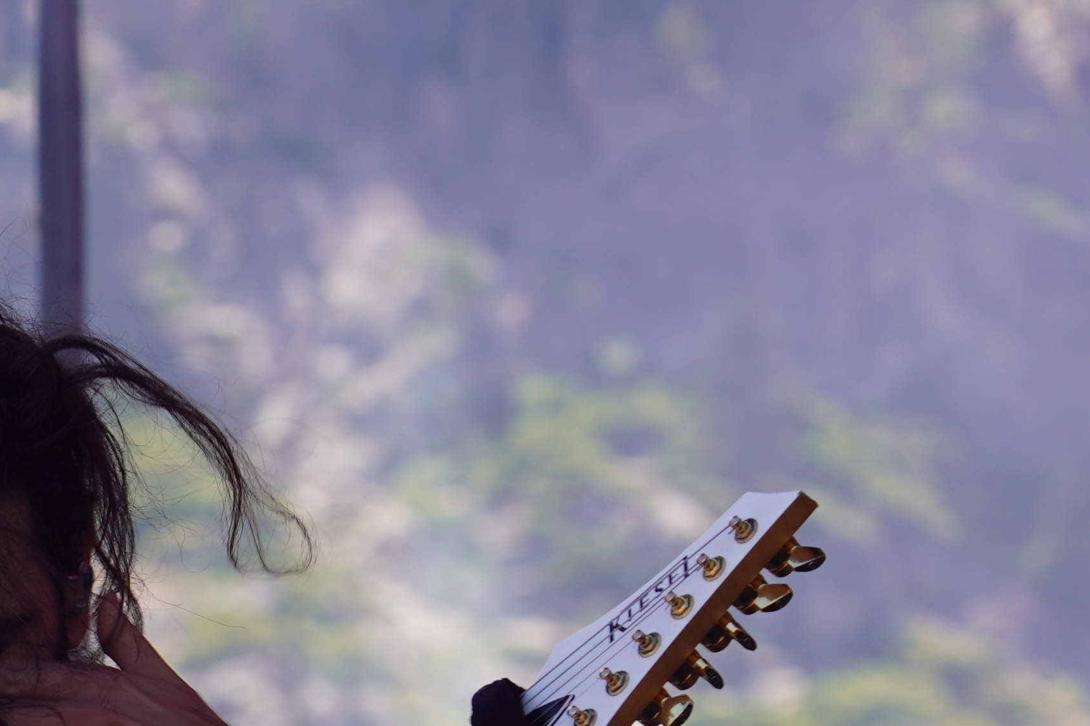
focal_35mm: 370
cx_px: 84
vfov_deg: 3.7
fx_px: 11201
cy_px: 989
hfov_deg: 5.6
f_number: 5.6
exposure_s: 1/160
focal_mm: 105
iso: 100
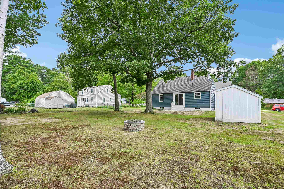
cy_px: 105
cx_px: 137
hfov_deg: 90.0
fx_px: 142
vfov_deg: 67.2
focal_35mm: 18
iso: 400
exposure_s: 1/320
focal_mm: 16
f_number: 8
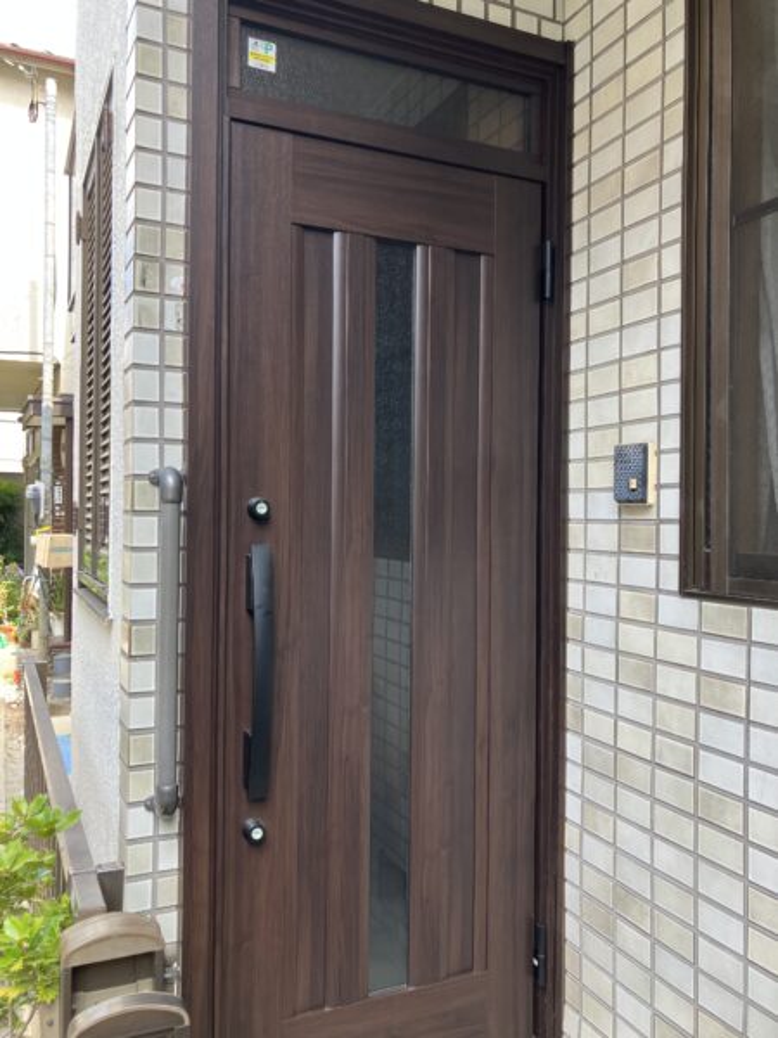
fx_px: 839
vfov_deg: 63.4
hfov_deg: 49.7
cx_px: 389
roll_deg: +0.0
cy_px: 519
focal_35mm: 28
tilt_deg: +0.3
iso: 32
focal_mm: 3.99
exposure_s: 1/121
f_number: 1.8
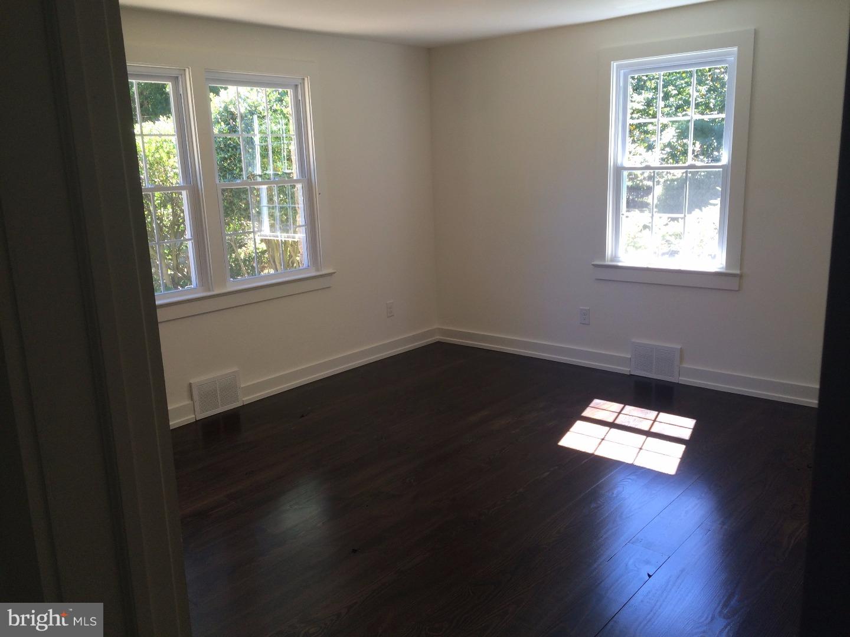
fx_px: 712
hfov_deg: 61.7
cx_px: 425
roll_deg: +3.0
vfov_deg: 48.2
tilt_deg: -12.6
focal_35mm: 29
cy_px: 318
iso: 50
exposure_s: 1/60
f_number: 2.2
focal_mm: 4.15
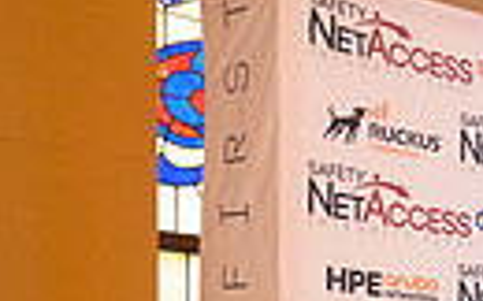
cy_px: 444
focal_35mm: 109
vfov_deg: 11.5
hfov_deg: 16.2
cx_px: 866
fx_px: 1434
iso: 1000
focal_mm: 24
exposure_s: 1/125
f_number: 2.8
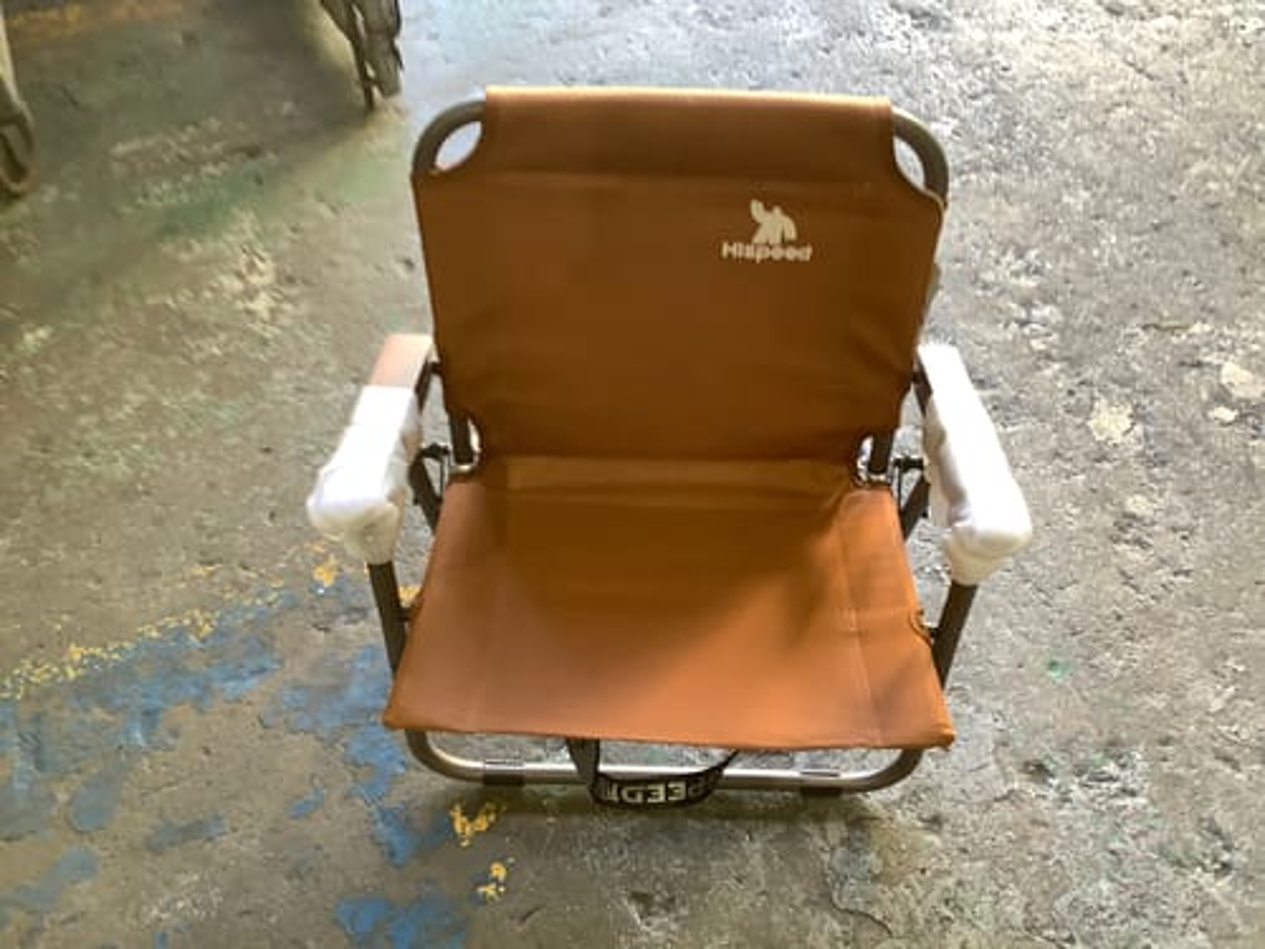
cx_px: 632
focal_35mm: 31
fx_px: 1133
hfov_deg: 58.4
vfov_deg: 45.4
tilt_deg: -53.4
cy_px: 474
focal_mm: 3.3
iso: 100
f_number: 2.4
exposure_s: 1/50
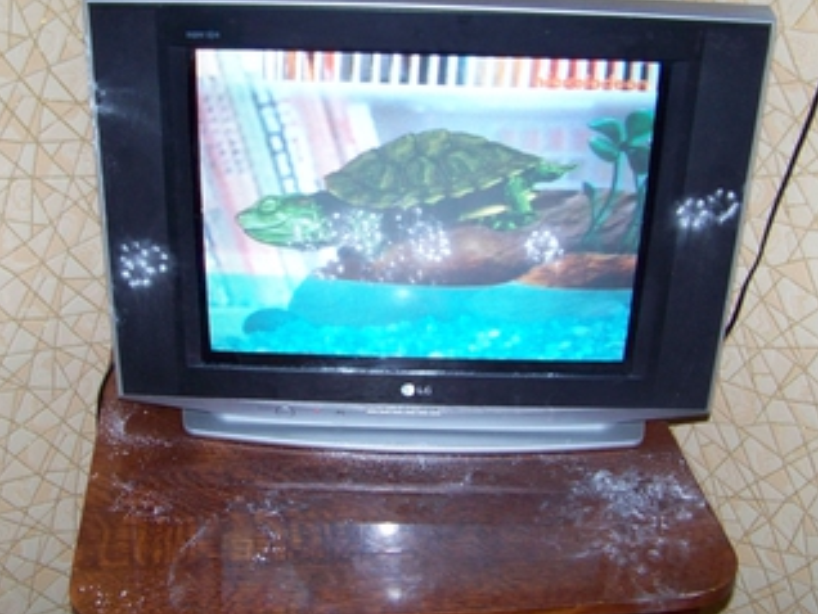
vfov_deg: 28.6
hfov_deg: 37.5
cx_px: 414
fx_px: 1206
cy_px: 308
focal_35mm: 51
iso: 200
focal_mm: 5.85
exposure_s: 1/30
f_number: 2.8
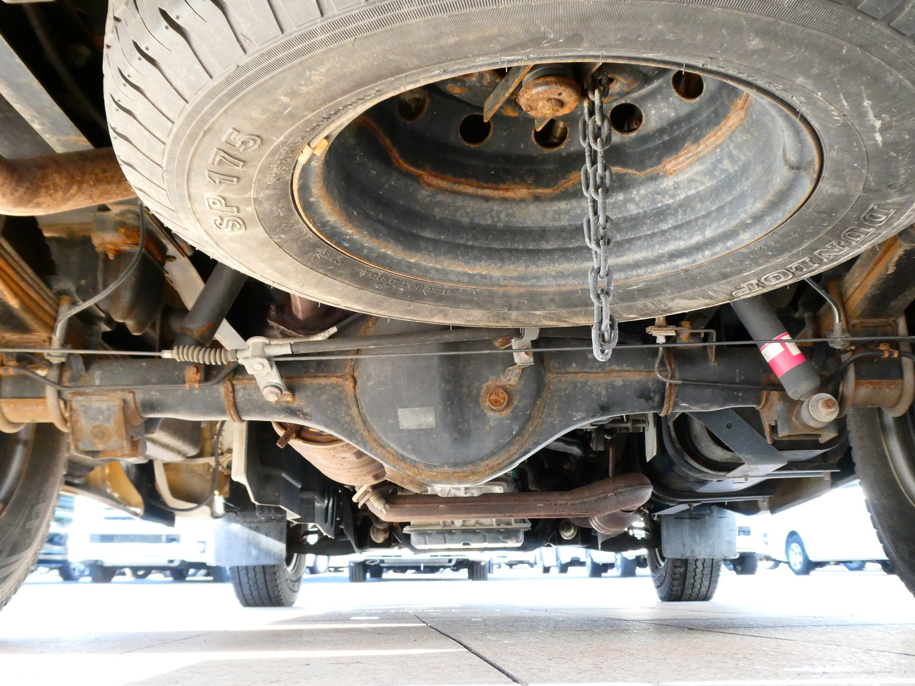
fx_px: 925
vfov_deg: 40.7
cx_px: 458
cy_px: 343
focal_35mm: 35
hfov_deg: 52.6
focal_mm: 6.3
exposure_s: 1/80
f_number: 3.7
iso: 320
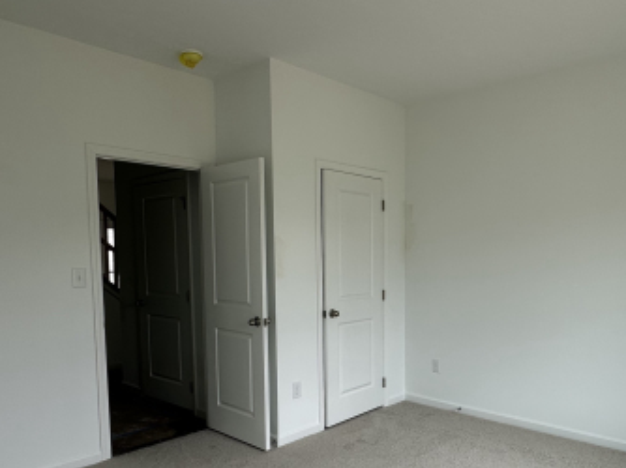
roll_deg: +0.2
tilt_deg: -4.8
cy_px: 292
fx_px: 506
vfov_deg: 49.2
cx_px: 410
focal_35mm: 28
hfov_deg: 62.1
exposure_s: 1/99
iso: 50
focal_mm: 2.22
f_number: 2.2
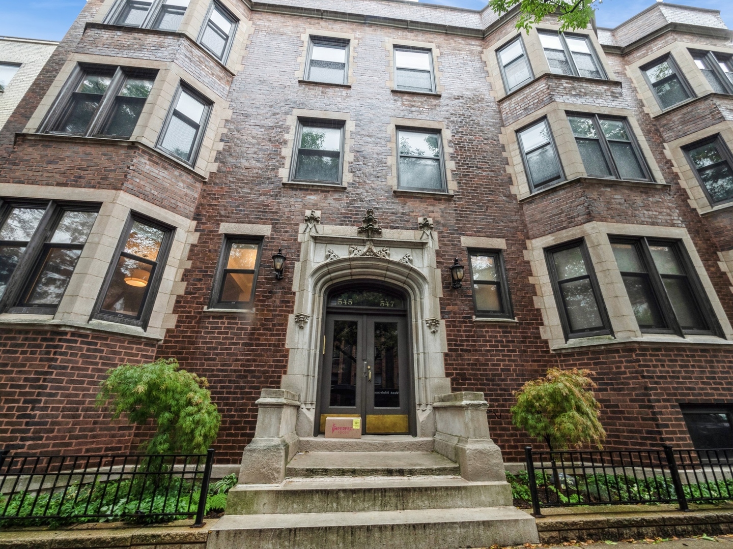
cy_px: 274
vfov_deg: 85.7
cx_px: 366
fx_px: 296
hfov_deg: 102.1
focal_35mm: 14
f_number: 8
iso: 200
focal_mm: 7
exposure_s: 1/8
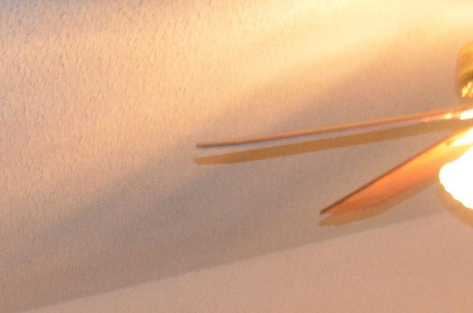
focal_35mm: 137
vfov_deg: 9.7
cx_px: -178
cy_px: 478
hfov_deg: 14.3
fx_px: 1791
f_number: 4.5
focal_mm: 29
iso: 3200
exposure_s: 1/60
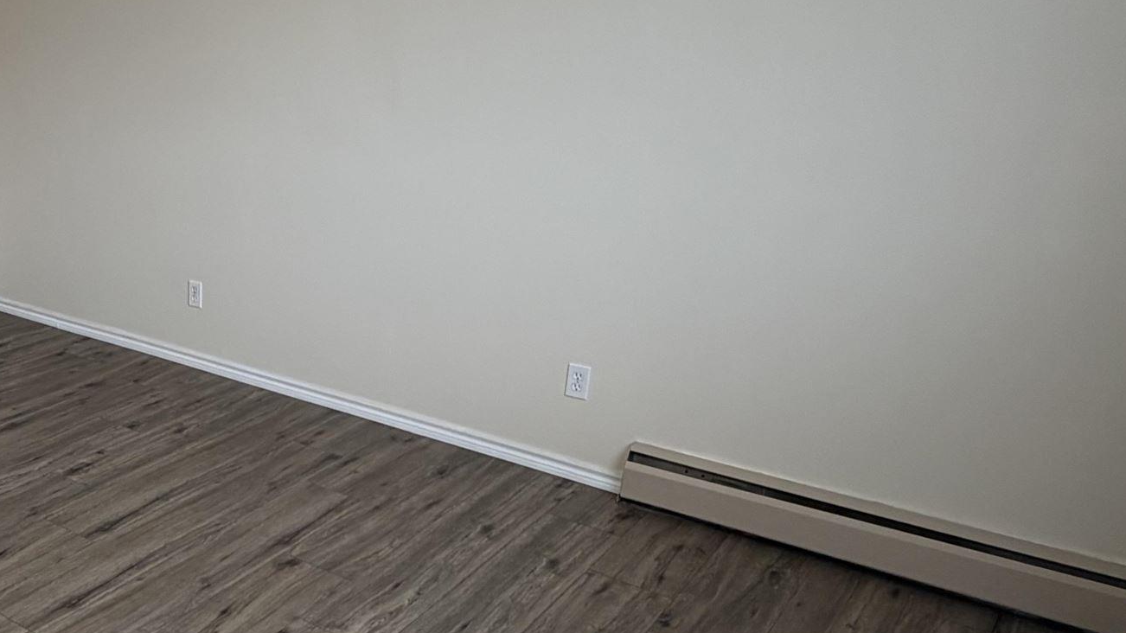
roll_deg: +1.0
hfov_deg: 48.3
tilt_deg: -21.6
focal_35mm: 36
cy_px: 382
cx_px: 72
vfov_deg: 32.7
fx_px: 1075
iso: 125
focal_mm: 2.22
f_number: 2.2
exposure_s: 1/121
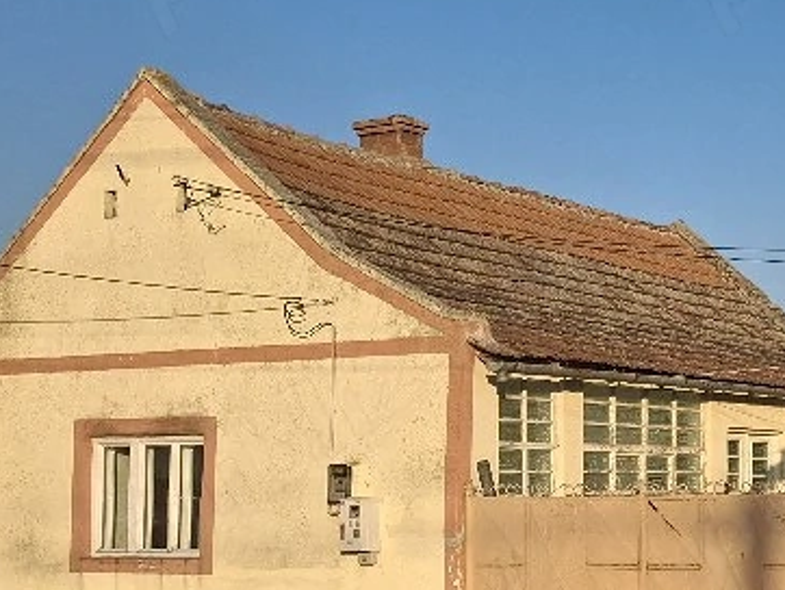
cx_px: 1065
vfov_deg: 21.2
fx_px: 1566
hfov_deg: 24.1
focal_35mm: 69
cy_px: 416
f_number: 1.8
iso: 25
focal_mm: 4.69
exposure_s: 1/1000
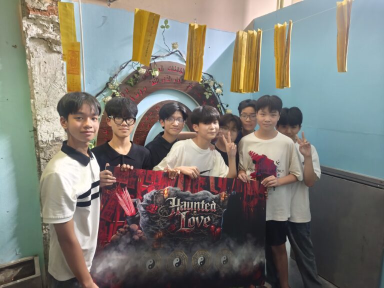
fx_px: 255
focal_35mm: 23
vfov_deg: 58.9
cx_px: 192
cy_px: 144
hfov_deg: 73.9
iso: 5000
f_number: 1.7
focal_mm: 5.35
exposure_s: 1/10.9
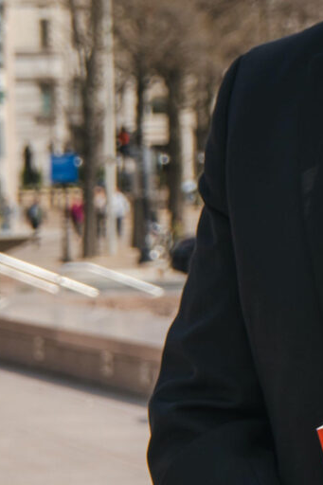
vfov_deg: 7.4
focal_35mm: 280
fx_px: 3771
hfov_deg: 4.9
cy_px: 152
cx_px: 564
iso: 50
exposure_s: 1/160
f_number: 9
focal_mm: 70
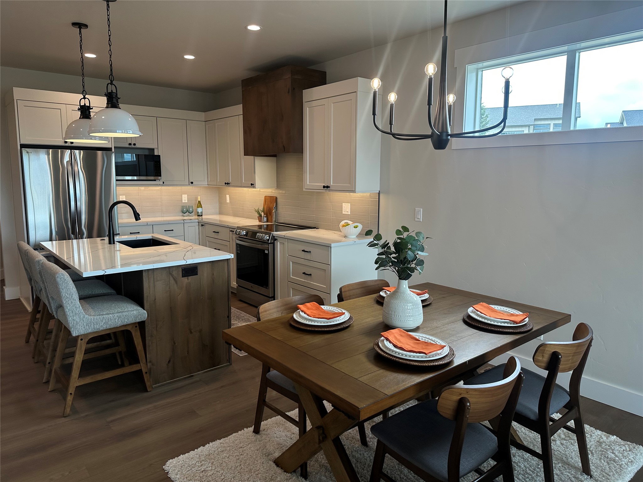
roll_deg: -0.4
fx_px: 446
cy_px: 241
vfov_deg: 56.8
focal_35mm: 24
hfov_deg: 71.6
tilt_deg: -7.6
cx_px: 322
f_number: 1.78
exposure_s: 1/328
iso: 80
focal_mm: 6.86
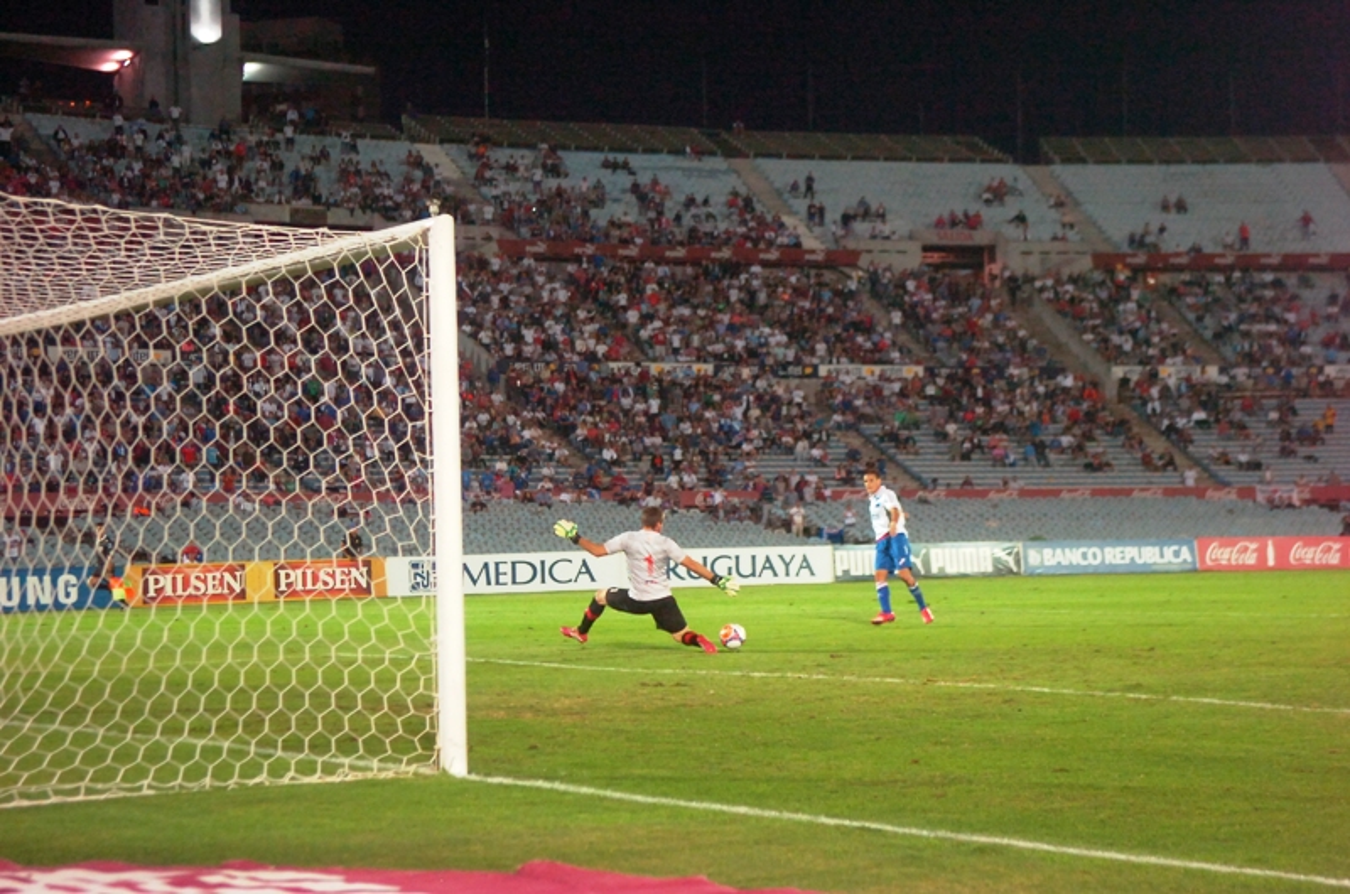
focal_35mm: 72
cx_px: 675
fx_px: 2695
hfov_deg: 28.1
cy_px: 447
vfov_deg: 18.8
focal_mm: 48
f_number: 2.8
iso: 1250
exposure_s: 1/320
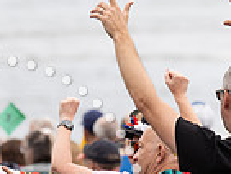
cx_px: 247
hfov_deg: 3.5
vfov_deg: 2.7
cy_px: 126
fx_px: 3754
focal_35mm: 562
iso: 320
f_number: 3.5
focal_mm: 142
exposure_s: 1/1000
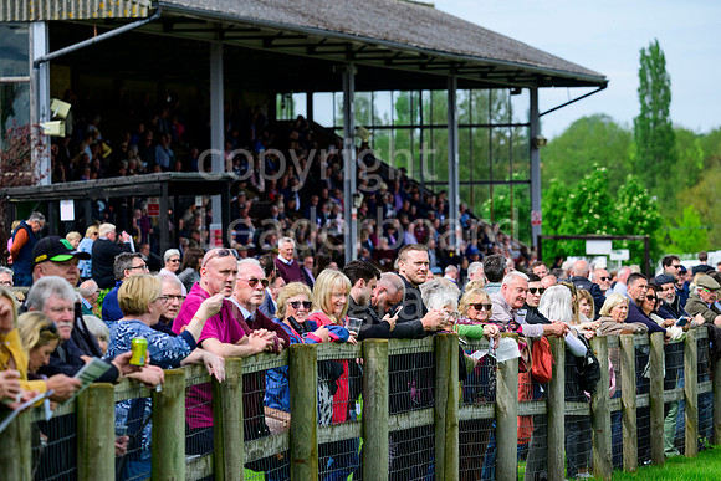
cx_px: 360
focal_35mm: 180
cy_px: 240
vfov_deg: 7.6
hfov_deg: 11.4
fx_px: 3606
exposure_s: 1/2500
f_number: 6.3
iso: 1000
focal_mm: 180
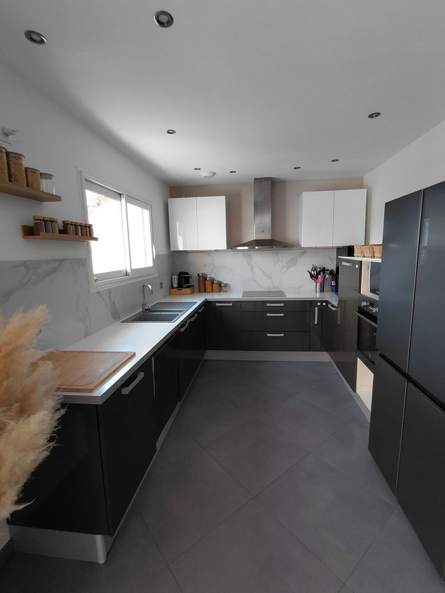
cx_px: 222
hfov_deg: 78.1
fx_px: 274
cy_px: 296
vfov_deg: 94.5
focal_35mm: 16
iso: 64
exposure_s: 1/120
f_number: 2.2
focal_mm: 1.64
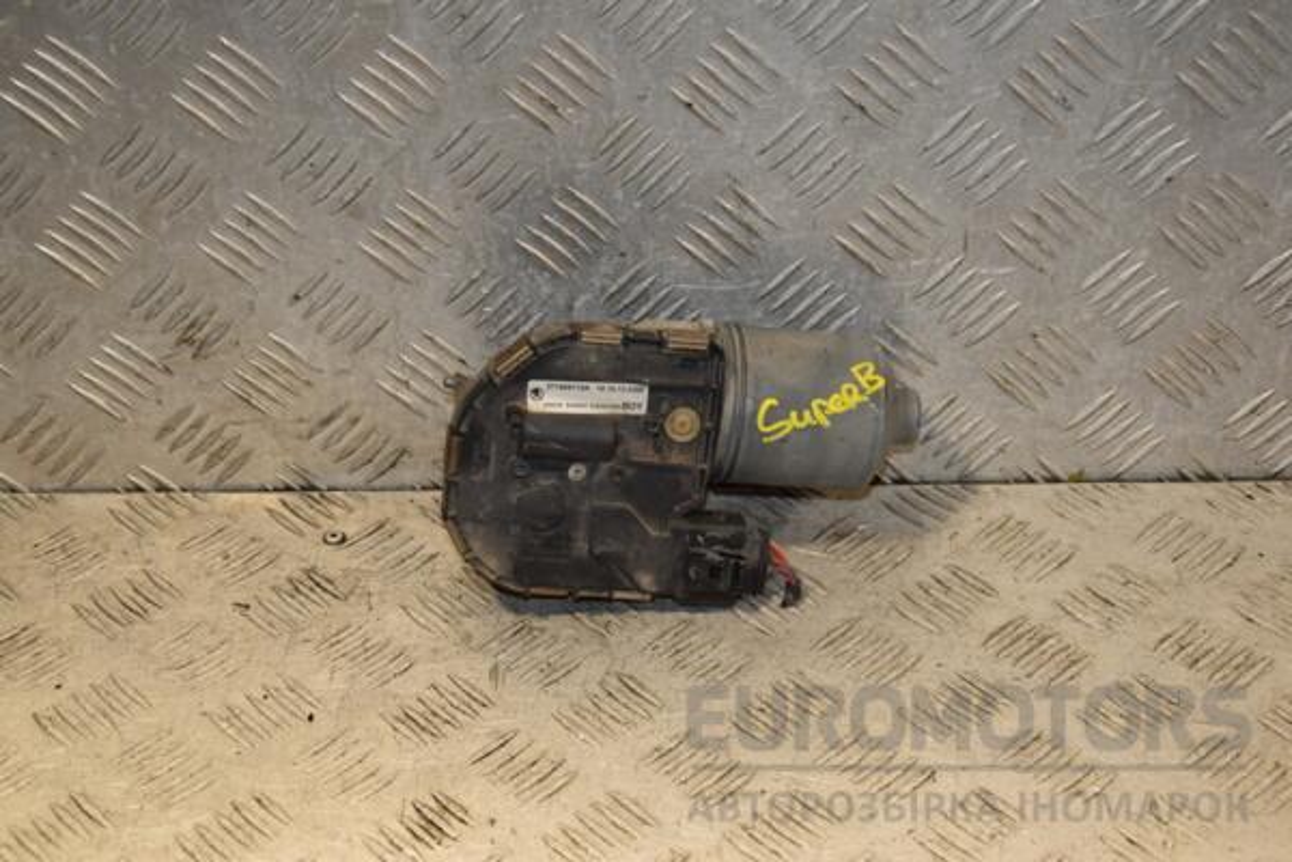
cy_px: 431
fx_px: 2422
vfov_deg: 20.2
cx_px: 646
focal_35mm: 68
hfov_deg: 29.9
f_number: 7.1
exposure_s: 1/200
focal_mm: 45
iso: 800
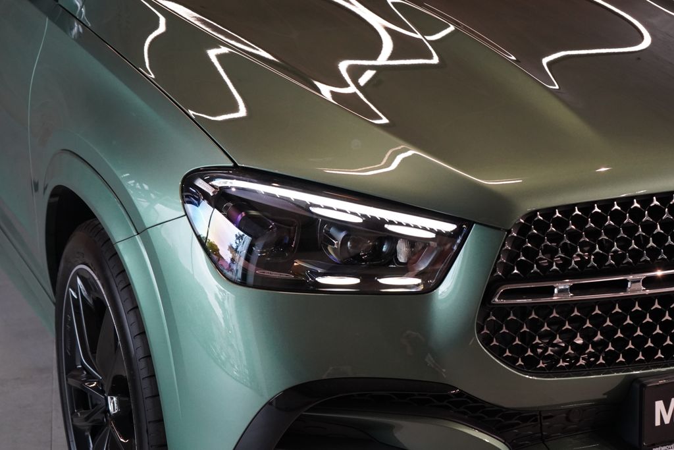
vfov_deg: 19.5
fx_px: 1311
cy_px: 225
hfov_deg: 28.8
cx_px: 337
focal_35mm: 70
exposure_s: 1/160
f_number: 5.6
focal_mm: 70
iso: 4000
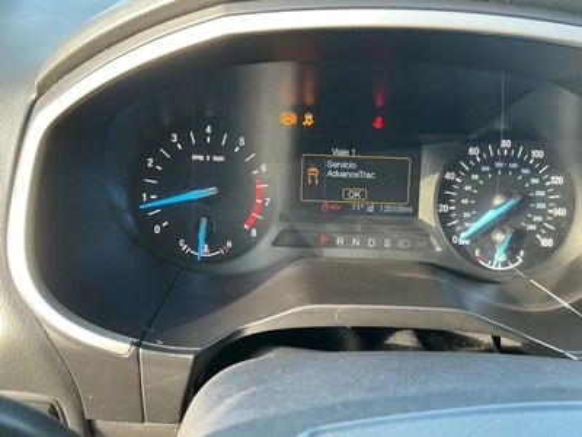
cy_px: 218
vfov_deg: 49.7
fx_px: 471
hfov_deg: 63.4
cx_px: 291
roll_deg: -3.7
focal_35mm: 28
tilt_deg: -30.4
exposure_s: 1/60
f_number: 1.8
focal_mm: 3
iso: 80
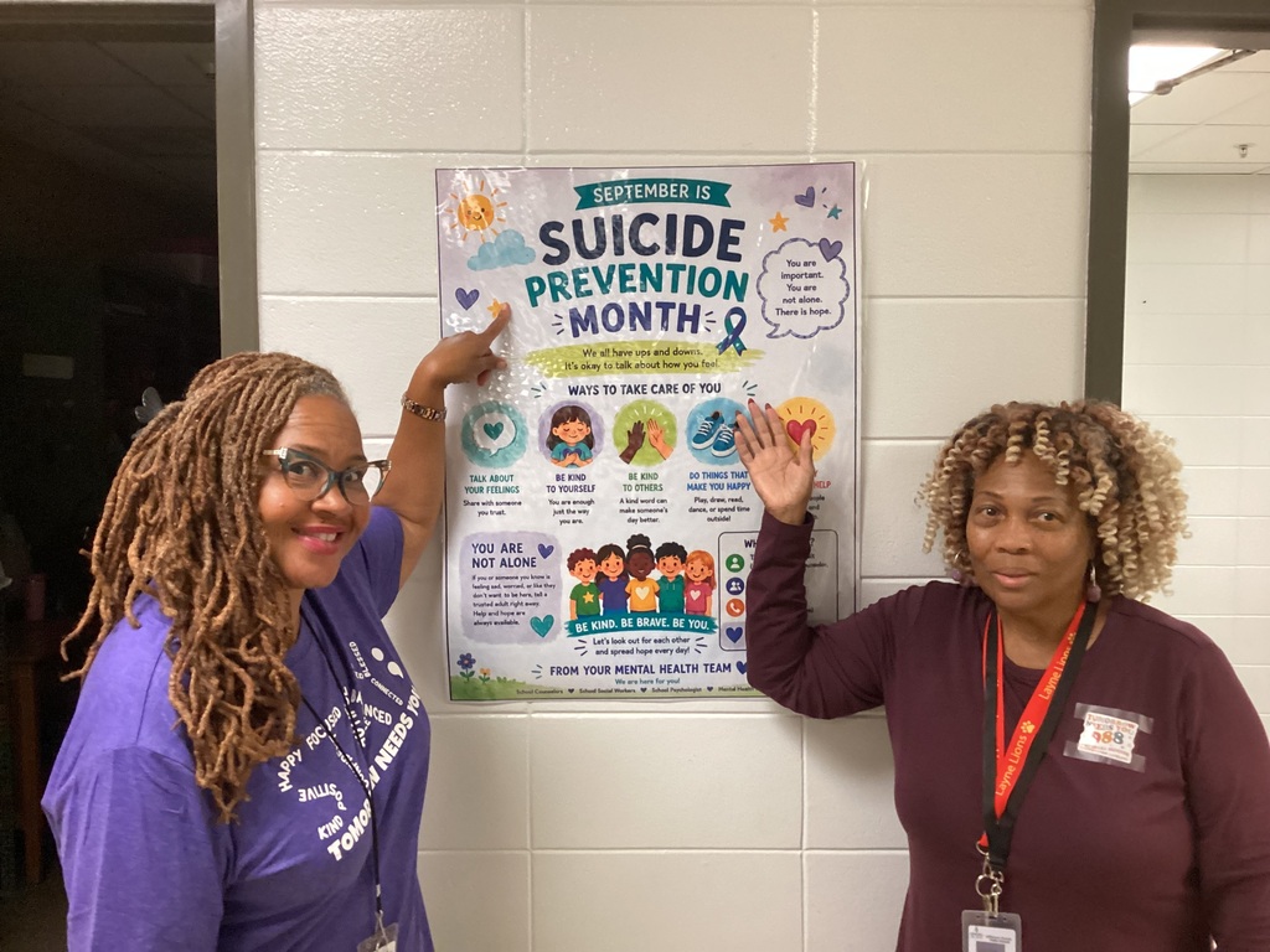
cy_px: 476
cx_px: 635
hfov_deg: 58.4
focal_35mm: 31
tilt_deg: -4.8
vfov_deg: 45.4
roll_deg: +0.0
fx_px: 1137
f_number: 2.4
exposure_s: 1/50
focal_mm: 3.3
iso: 320
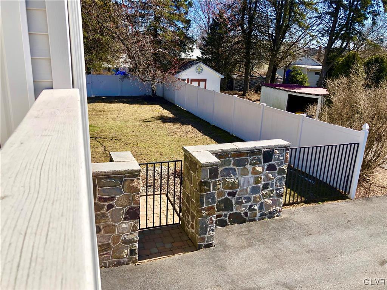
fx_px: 313
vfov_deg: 49.7
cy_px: 145
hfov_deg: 63.4
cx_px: 194
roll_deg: -3.3
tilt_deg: -16.4
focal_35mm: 28
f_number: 1.8
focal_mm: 3.99
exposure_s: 1/1675
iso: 20
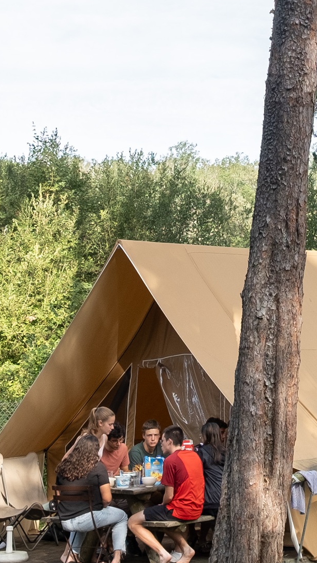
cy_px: 110
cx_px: 330
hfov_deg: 11.8
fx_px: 1508
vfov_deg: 20.9
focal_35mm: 101
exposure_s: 1/250
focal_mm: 16
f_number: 4
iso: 160
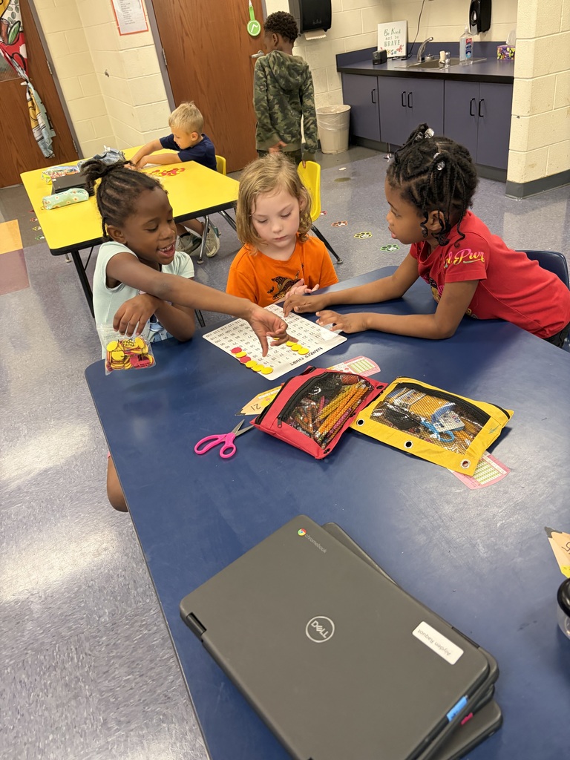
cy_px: 380
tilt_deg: -32.8
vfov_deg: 67.3
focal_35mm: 26
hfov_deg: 53.1
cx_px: 285
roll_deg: +10.9
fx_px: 571
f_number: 1.6
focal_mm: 5.96
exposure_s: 1/60
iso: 250
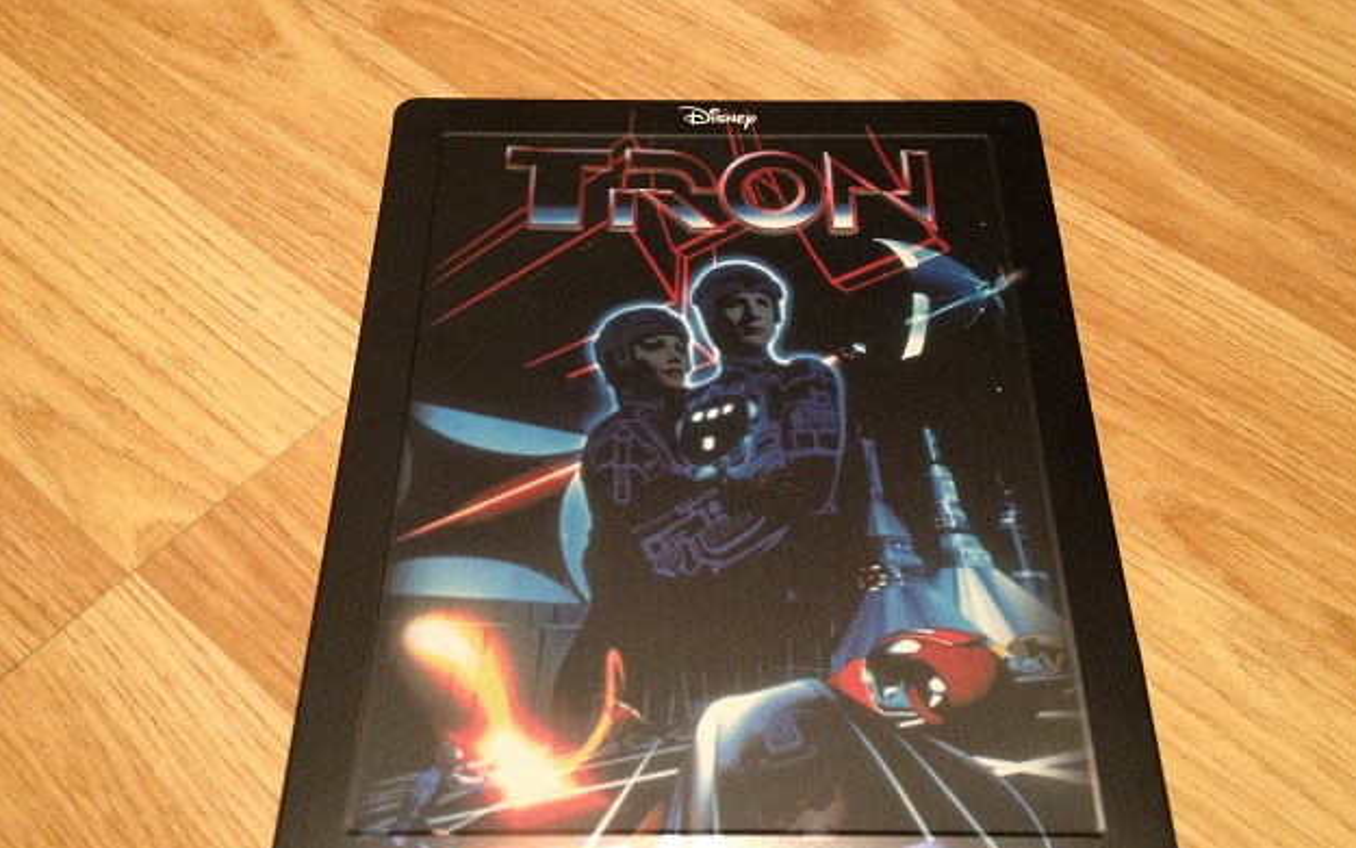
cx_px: 692
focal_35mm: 38
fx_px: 1405
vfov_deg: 33.5
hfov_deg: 51.5
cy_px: 516
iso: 250
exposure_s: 1/20
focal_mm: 4.28
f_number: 2.4
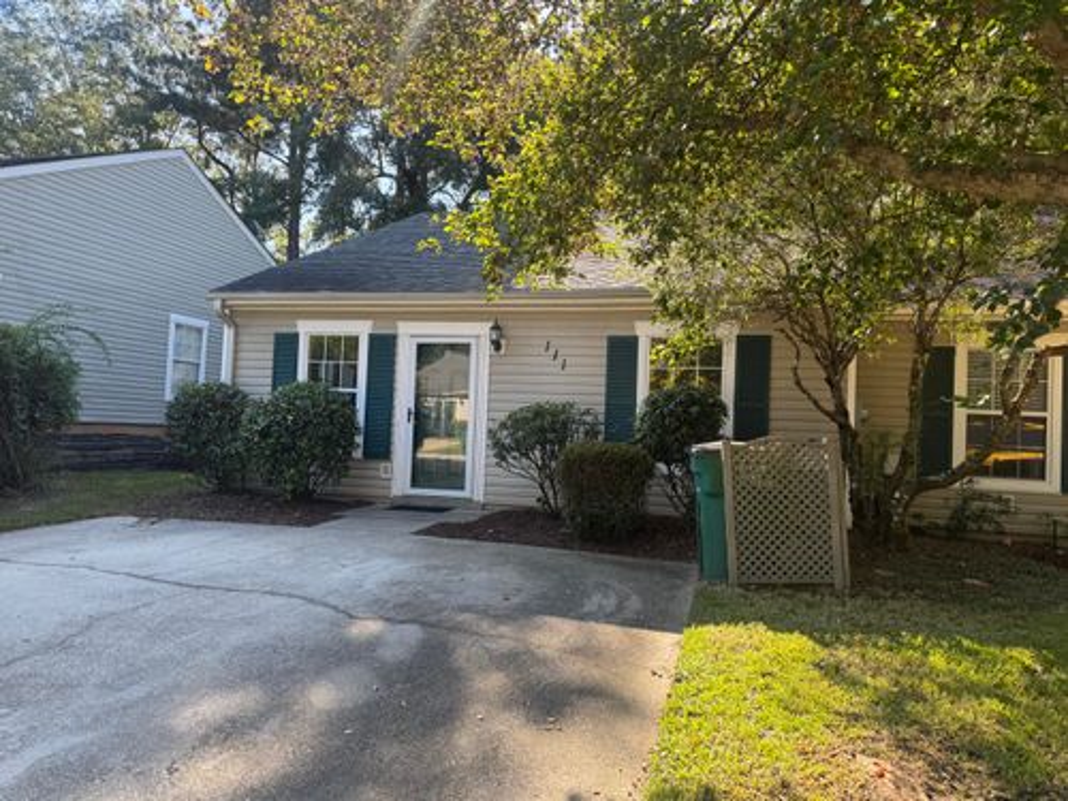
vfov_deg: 56.8
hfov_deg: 71.6
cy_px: 400
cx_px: 534
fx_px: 740
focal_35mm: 24
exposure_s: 1/604
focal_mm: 6.76
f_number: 1.78
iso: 80
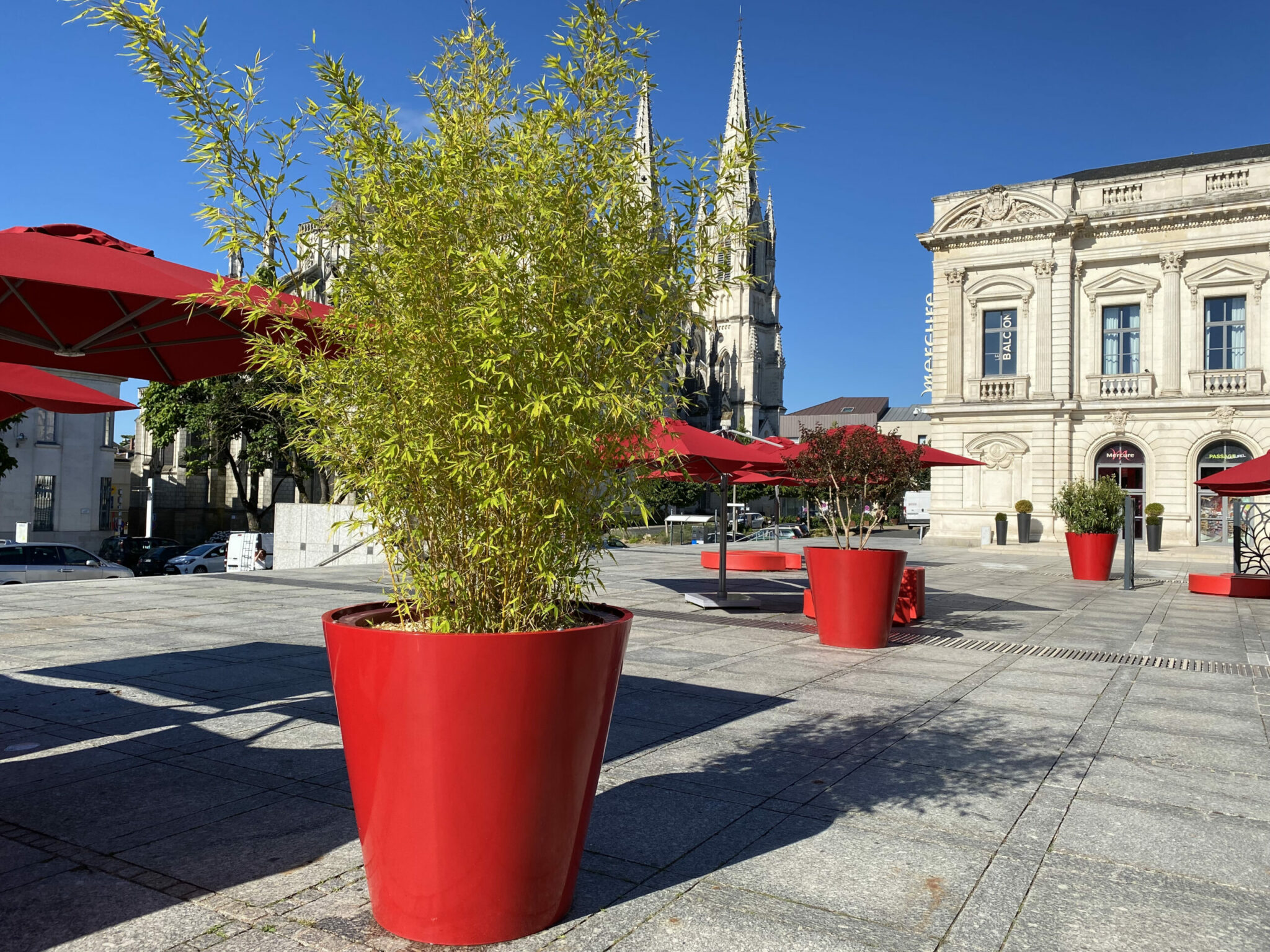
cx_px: 635
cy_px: 476
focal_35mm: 26
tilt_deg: +2.6
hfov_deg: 67.3
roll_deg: -2.1
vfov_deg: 53.1
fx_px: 954
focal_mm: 4.25
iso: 32
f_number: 1.8
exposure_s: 1/3205
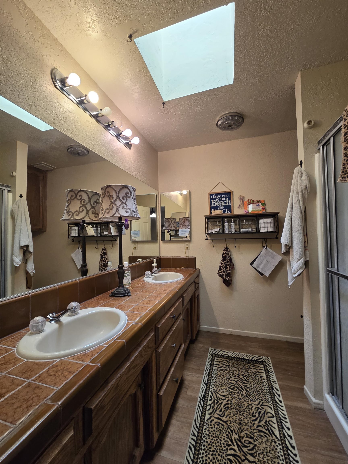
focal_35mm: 13
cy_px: 232
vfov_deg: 106.2
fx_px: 174
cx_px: 174
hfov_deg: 89.9
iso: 125
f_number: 2.2
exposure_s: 1/60
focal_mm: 2.2
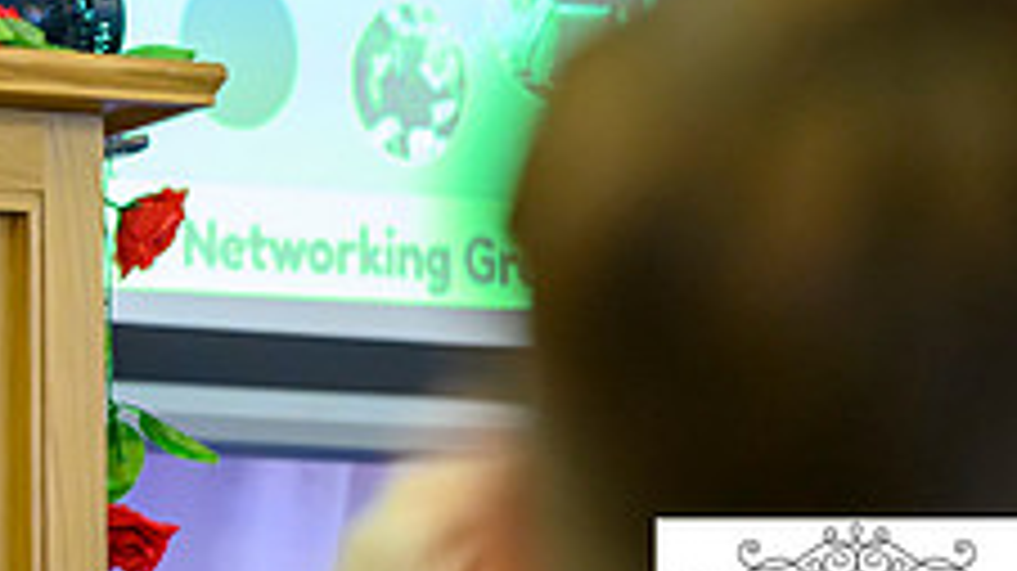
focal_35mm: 291
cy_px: -81
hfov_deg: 7.4
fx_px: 7845
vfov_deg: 4.2
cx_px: -230
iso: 12800
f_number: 2.8
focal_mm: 105
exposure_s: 1/200
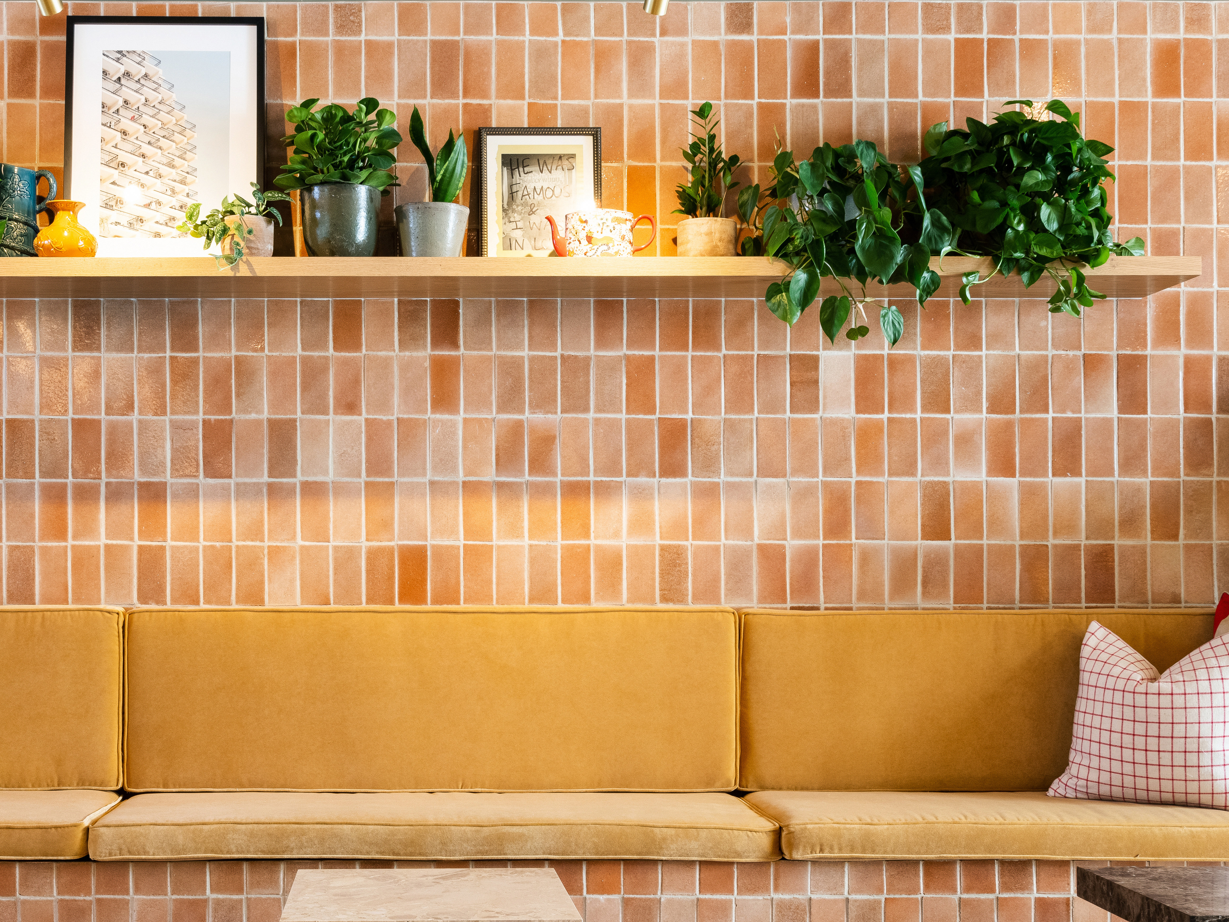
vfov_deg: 32.6
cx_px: 445
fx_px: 1562
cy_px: 609
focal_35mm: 44
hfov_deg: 42.6
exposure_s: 1
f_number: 16
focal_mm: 32
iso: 500
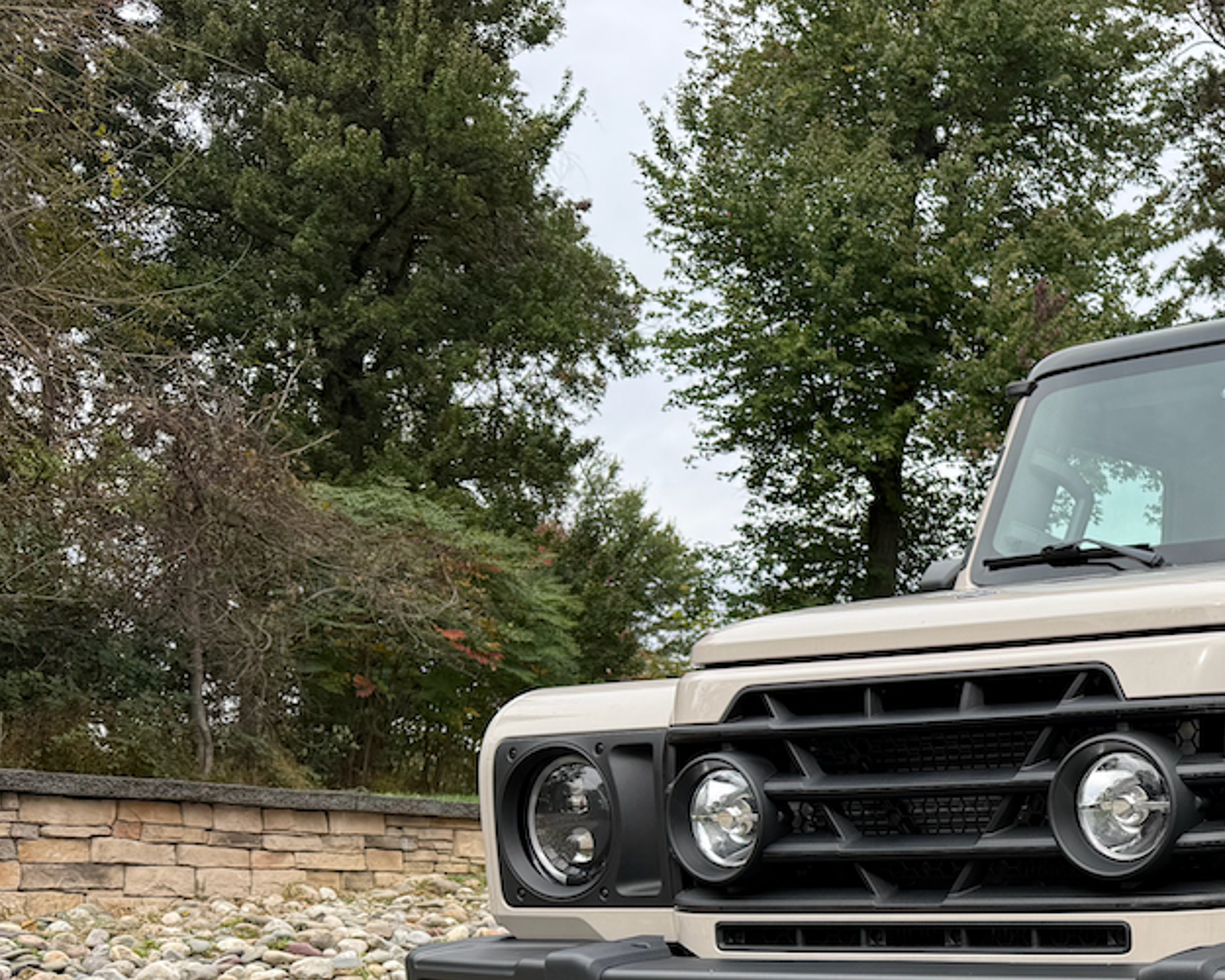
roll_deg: -2.6
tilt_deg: -0.3
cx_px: 1243
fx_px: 1740
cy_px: 911
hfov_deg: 34.9
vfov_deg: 29.9
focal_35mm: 48
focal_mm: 6.76
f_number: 1.78
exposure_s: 1/1060
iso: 80
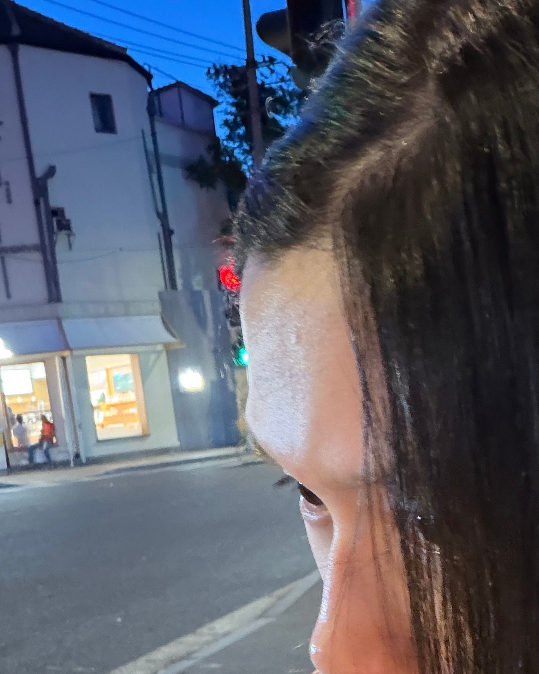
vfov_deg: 33.2
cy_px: 585
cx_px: 405
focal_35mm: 54
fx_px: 1077
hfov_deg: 27.7
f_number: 1.9
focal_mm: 2.71
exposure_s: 1/17
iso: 800
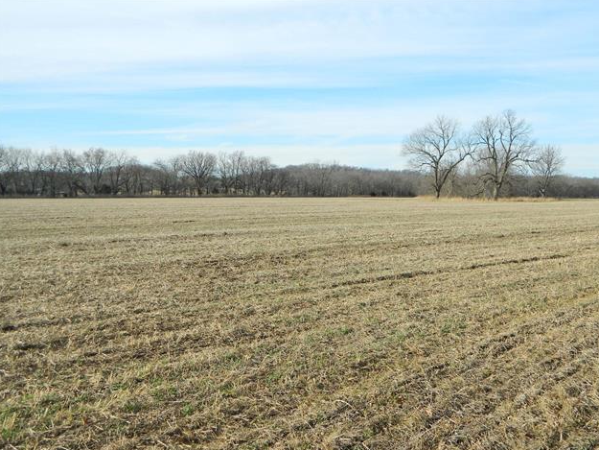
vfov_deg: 34.4
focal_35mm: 42
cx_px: 302
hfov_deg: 44.8
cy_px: 225
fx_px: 727
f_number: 3.5
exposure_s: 1/500
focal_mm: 7.3
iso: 80
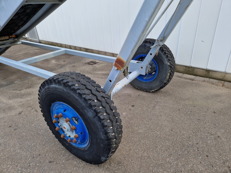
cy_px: 86
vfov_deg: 58.9
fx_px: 153
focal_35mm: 23
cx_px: 116
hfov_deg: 73.9
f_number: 1.8
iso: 50
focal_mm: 5.4
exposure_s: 1/195
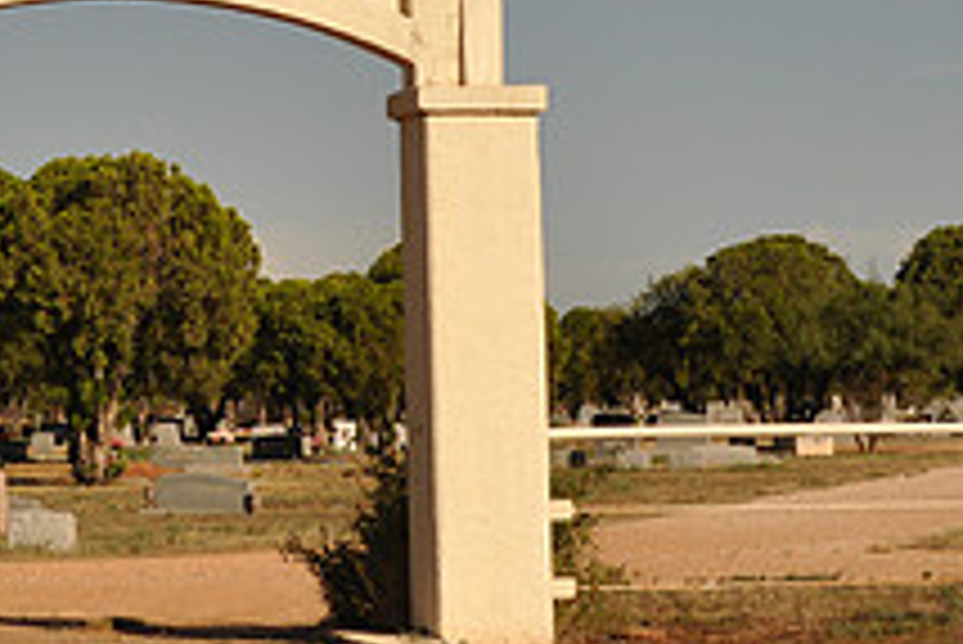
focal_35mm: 130
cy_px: 43
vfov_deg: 10.5
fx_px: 3480
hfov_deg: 15.6
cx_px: 180
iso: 200
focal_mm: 32
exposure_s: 1/200
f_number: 7.1
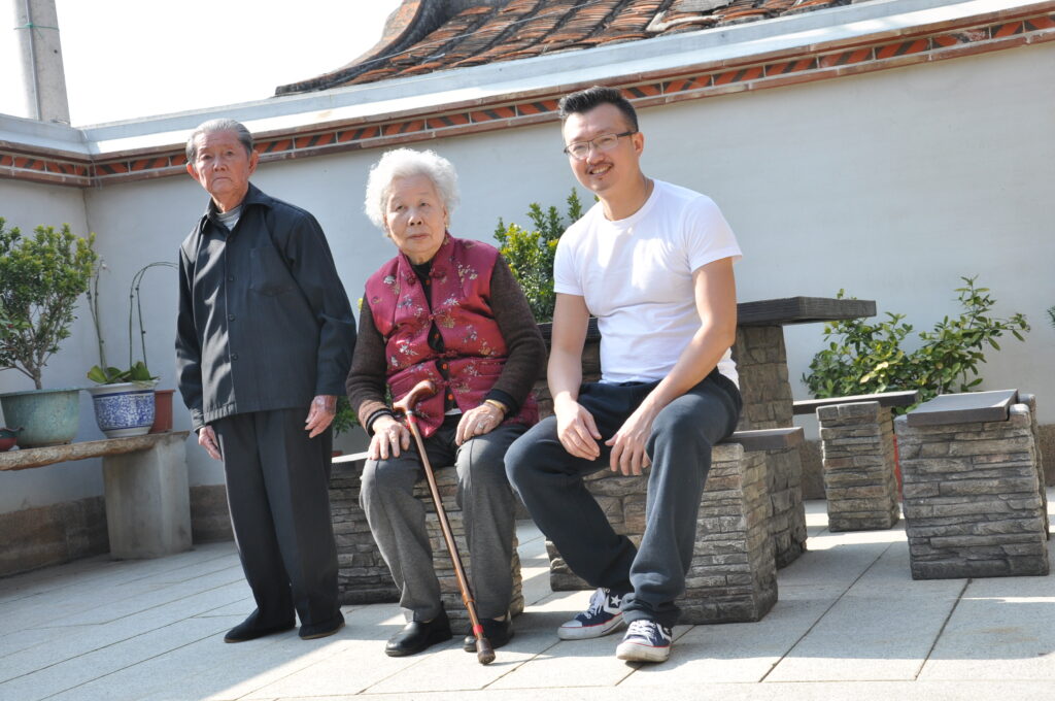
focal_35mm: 57
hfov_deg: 35.1
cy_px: 350
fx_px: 1668
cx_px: 528
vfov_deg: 23.7
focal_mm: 38
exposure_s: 1/250
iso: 200
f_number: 8
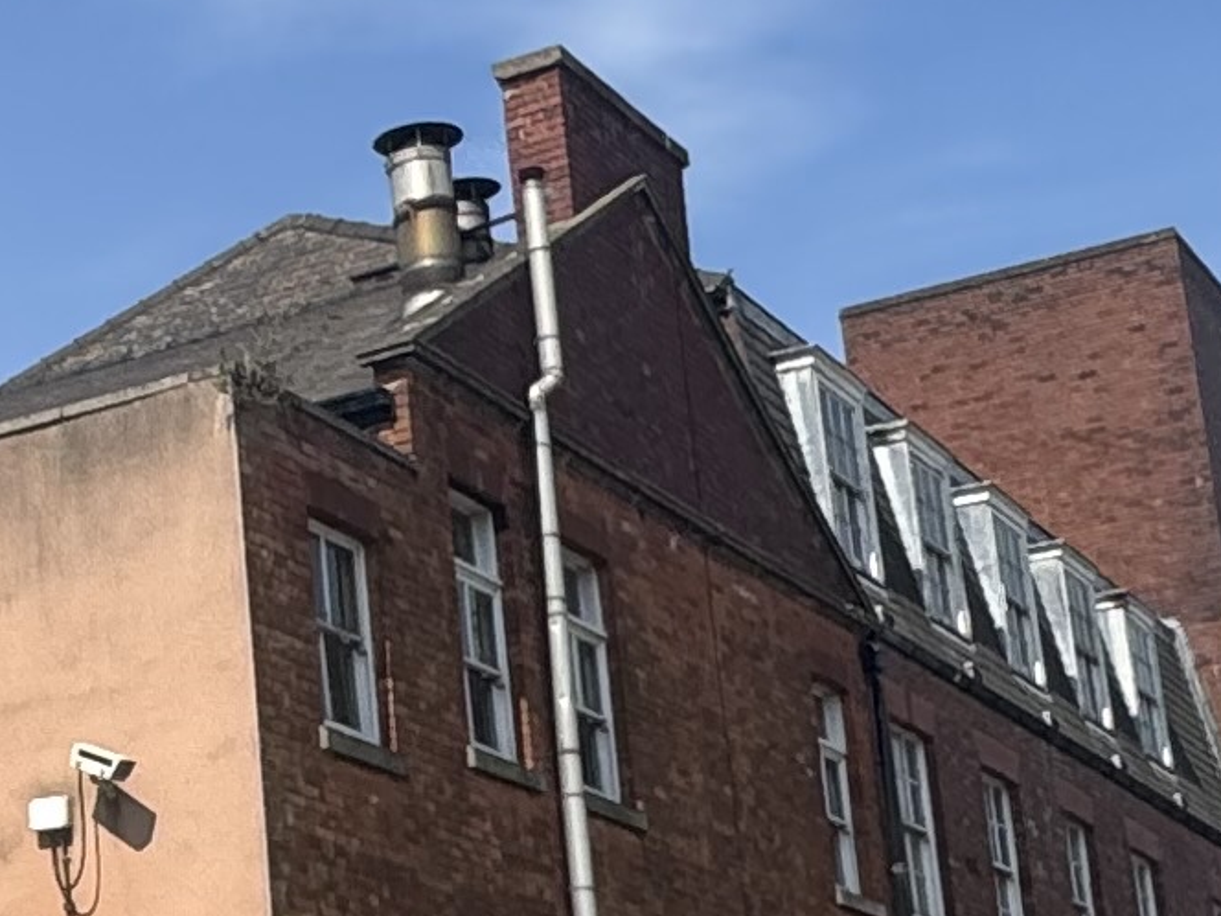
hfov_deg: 20.2
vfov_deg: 17.2
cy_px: 796
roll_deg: +0.9
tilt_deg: +14.0
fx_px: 2998
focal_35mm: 85
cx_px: -548
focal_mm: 2.22
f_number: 2.2
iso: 50
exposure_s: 1/2028
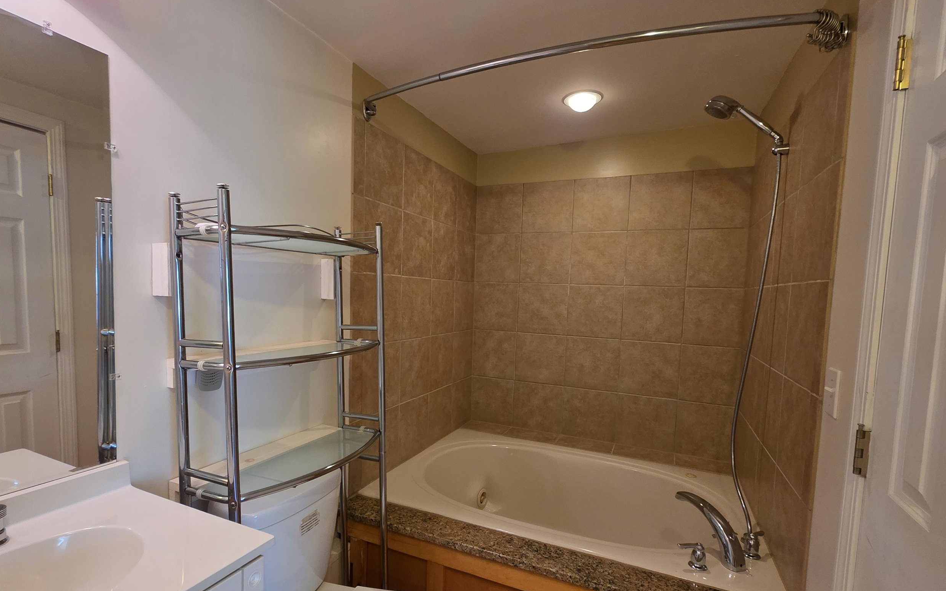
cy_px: 319
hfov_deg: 94.1
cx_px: 429
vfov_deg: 67.9
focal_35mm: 17
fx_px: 438
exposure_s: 1/120
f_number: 1.9
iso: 250
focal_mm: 2.2
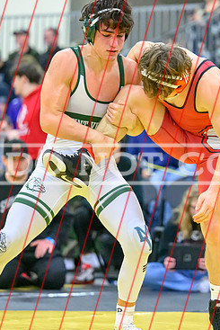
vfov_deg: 8.8
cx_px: 169
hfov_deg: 5.9
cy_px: 157
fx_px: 2134
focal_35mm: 233
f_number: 2.8
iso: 16000
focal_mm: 135
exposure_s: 1/800
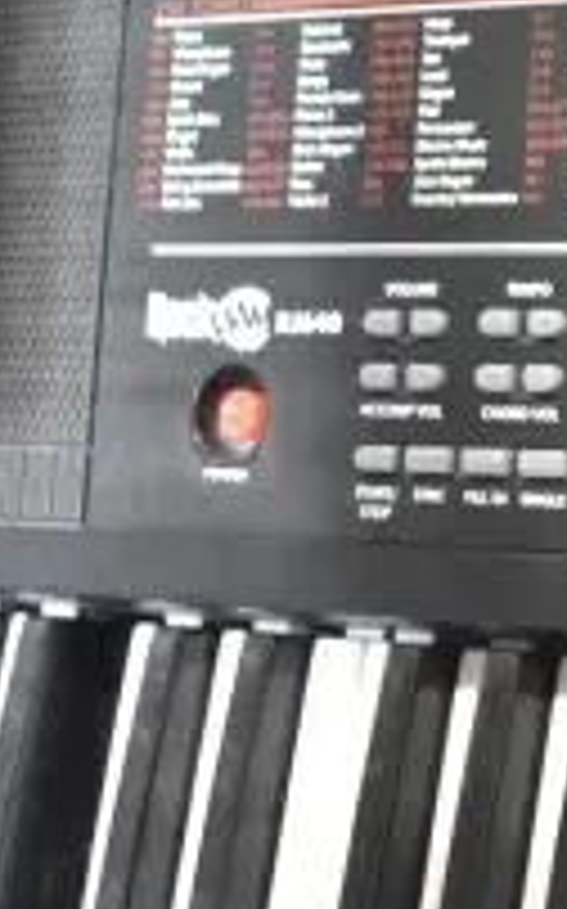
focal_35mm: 120
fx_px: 2971
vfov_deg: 17.3
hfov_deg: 9.8
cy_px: 277
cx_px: 1287
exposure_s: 1/80
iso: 6400
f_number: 4.5
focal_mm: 26
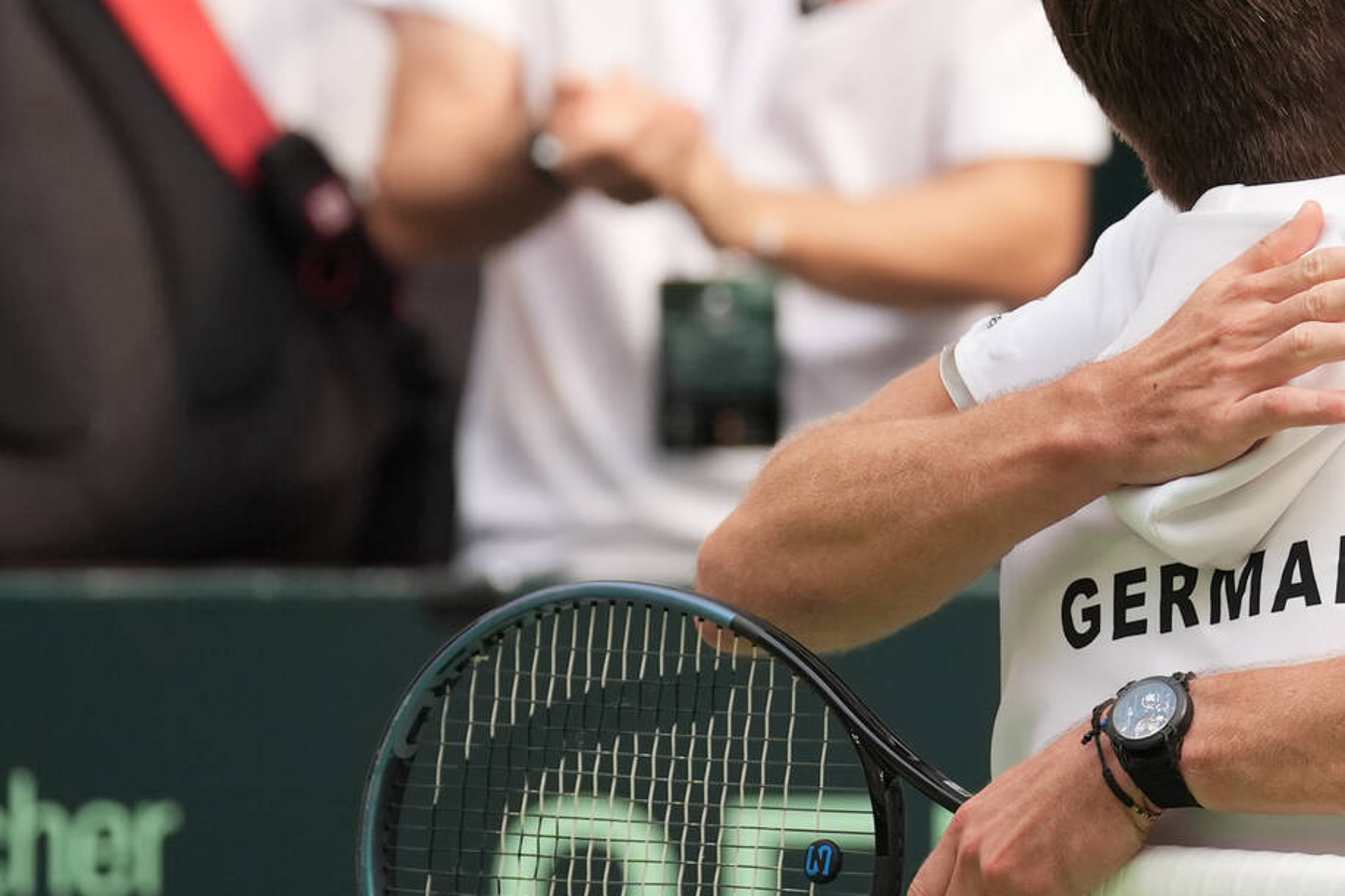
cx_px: 1373
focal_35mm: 712
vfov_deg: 1.9
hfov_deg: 2.9
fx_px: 26595
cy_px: 471
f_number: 4.5
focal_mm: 340
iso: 1250
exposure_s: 1/2000
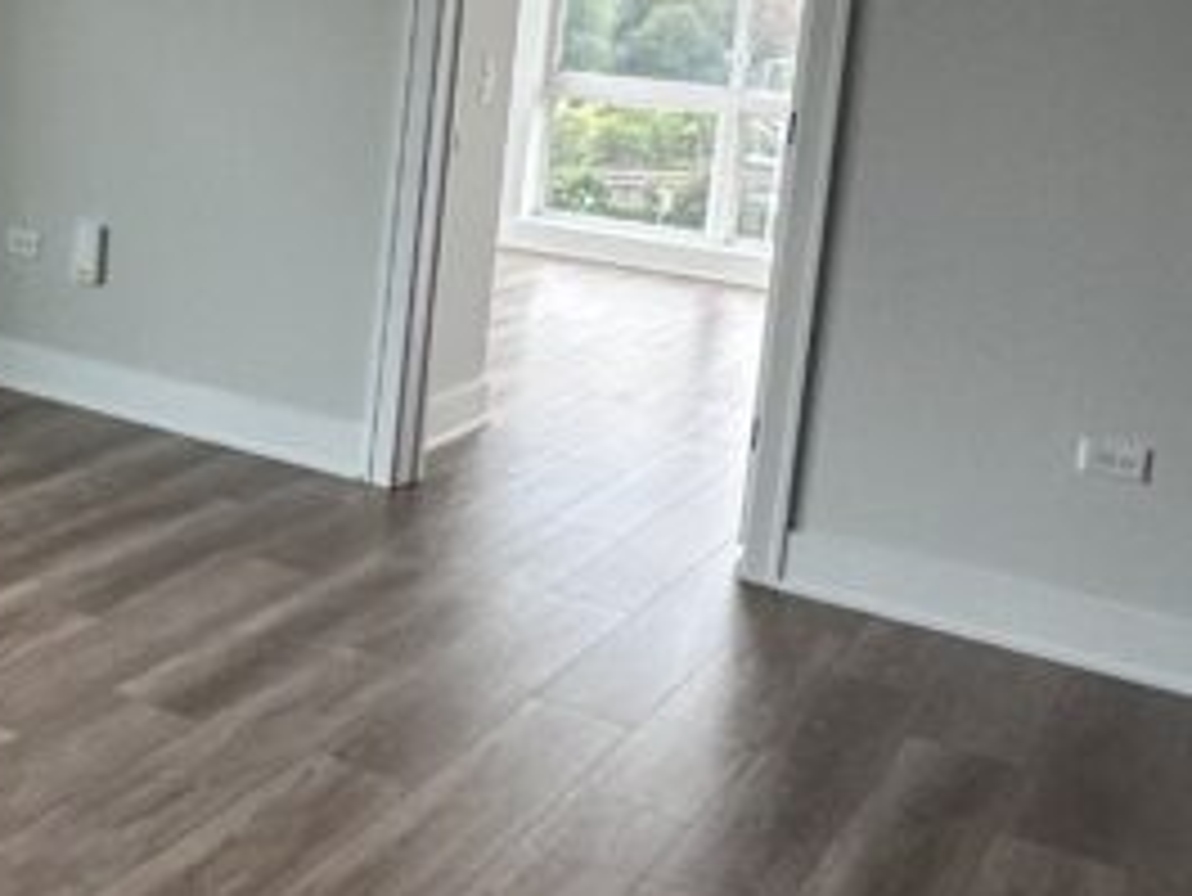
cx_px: -139
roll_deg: -3.2
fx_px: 1860
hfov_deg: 31.3
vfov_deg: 26.4
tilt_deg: -5.1
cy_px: 144
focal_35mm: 54
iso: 100
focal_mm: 2.22
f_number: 2.2
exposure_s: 1/120
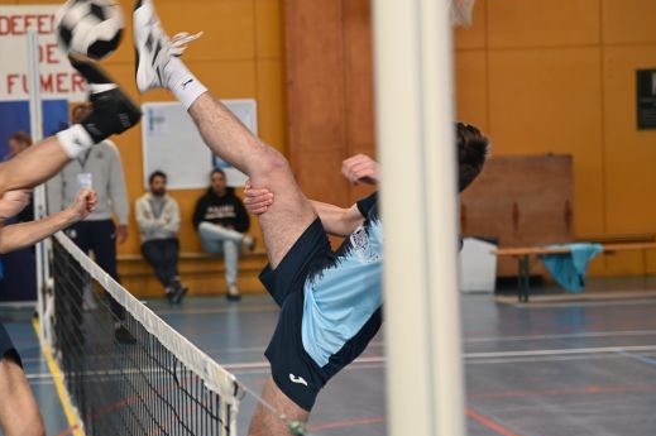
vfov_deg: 12.7
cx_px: 201
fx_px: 1966
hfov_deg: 18.9
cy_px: 245
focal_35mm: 108
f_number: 2.8
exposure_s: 1/125
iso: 560
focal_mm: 70
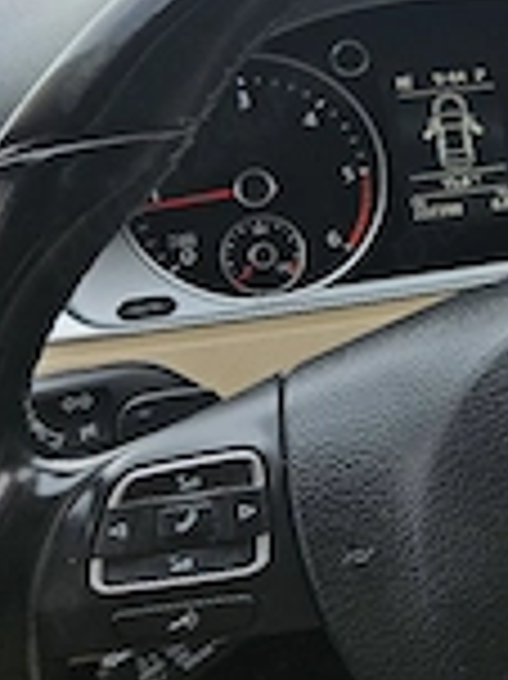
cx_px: 620
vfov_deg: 31.4
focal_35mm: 61
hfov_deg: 22.1
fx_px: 1195
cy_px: 216
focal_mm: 5.4
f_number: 1.8
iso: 25
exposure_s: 1/294
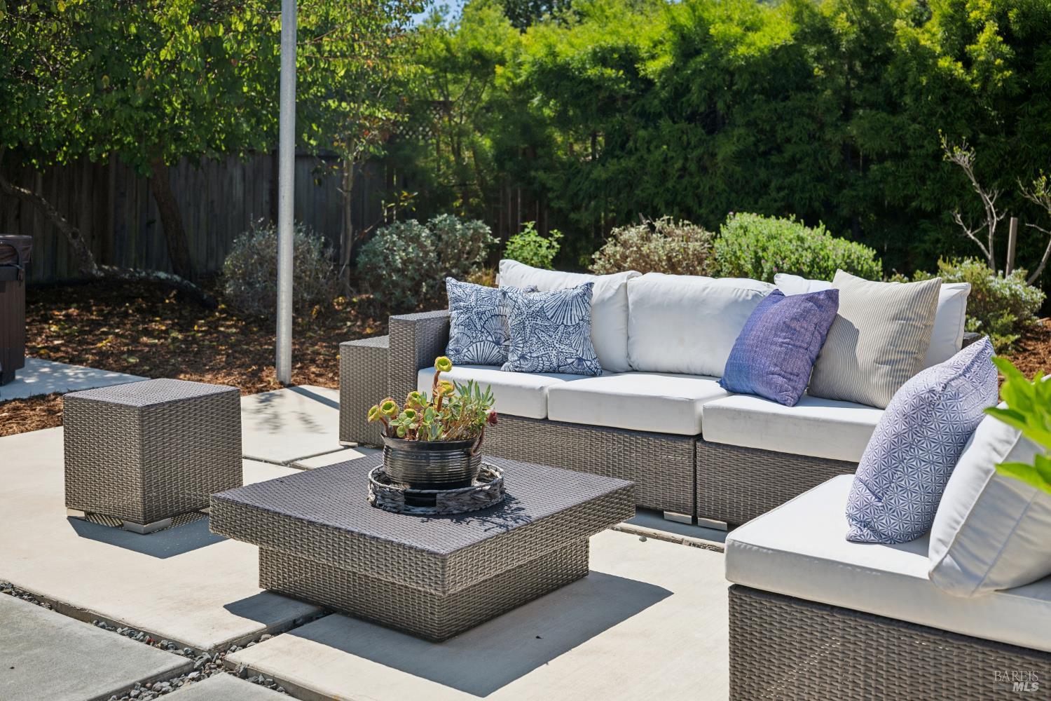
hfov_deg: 50.7
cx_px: 526
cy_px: 350
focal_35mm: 38
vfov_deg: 35.1
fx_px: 1109
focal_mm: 38
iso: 180
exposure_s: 1/800
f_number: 4
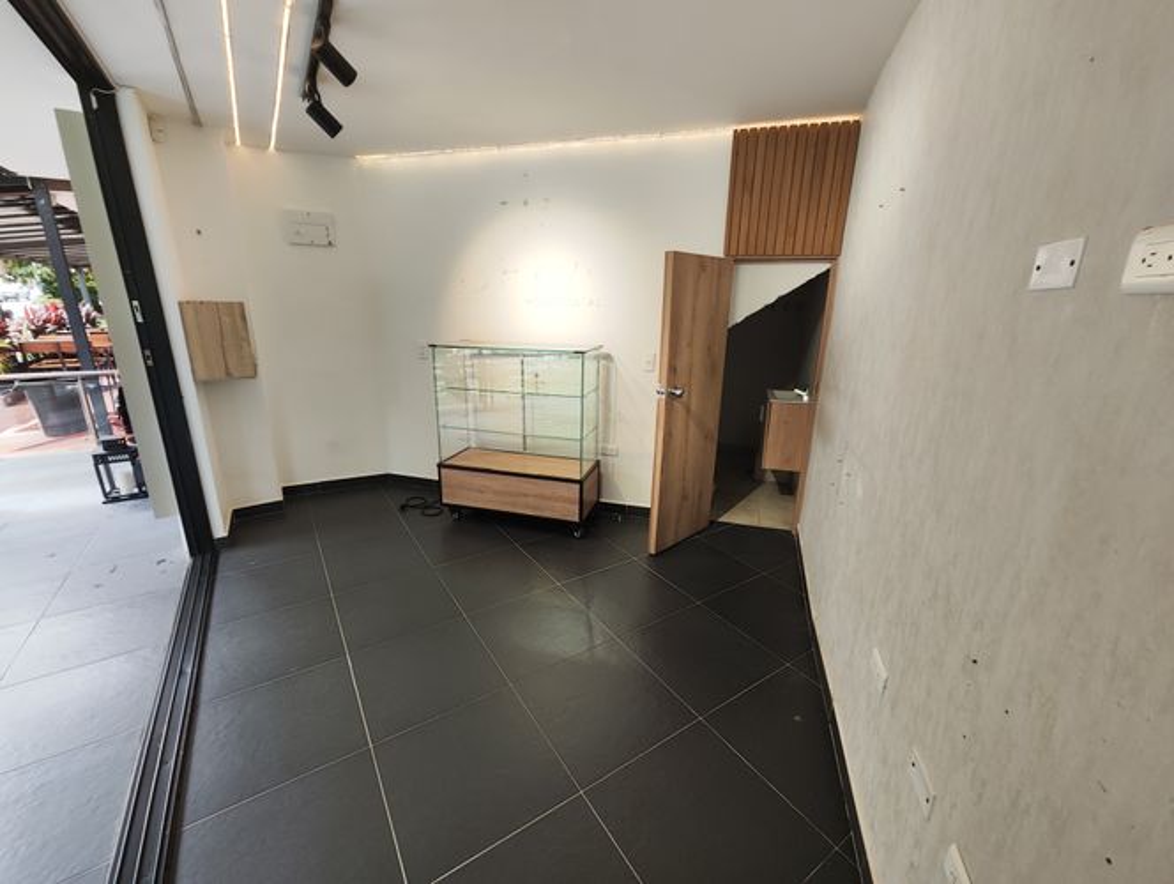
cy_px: 442
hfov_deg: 102.0
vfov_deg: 85.8
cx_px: 587
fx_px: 475
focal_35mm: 14
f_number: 2.2
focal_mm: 2.16
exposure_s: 1/60
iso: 101
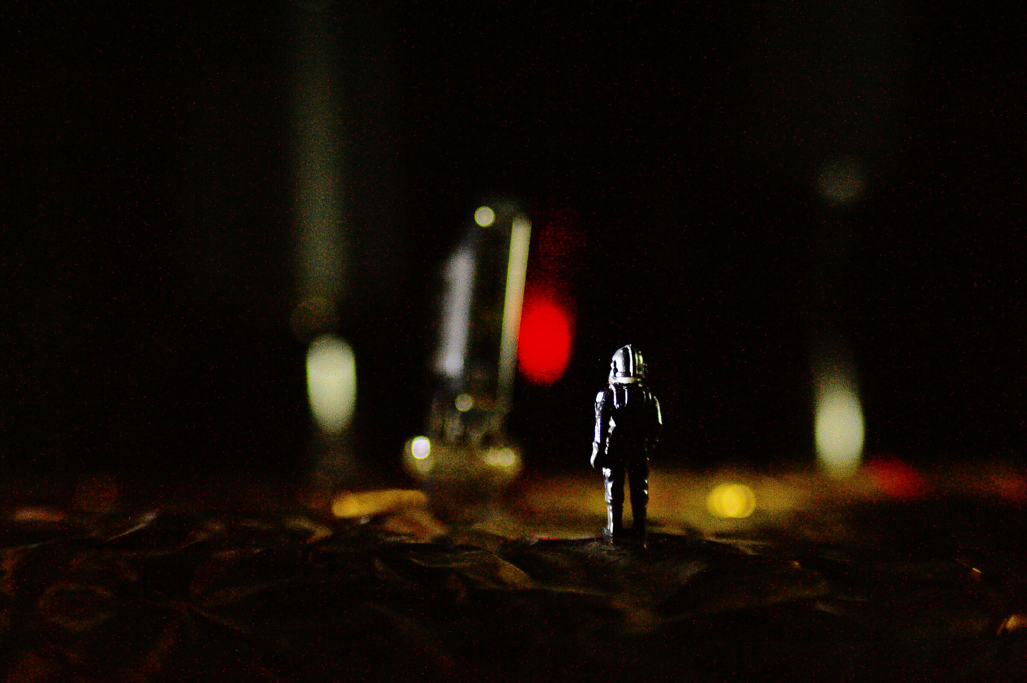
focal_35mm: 70
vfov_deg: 19.4
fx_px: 1996
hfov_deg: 28.9
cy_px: 342
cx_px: 514
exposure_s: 1/2500
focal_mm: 70
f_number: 3.5
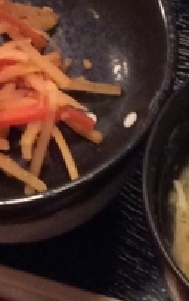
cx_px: 53
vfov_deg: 12.2
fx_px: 1397
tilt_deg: -52.8
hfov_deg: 7.7
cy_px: -2
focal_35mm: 170
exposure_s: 1/20
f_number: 2.4
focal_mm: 3.3
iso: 320
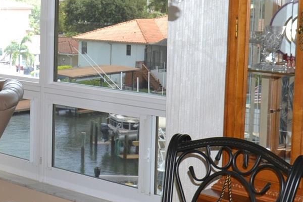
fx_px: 741
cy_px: 65
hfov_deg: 21.9
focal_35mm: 88
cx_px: -28
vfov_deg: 15.5
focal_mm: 22
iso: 400
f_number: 4.5
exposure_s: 1/80
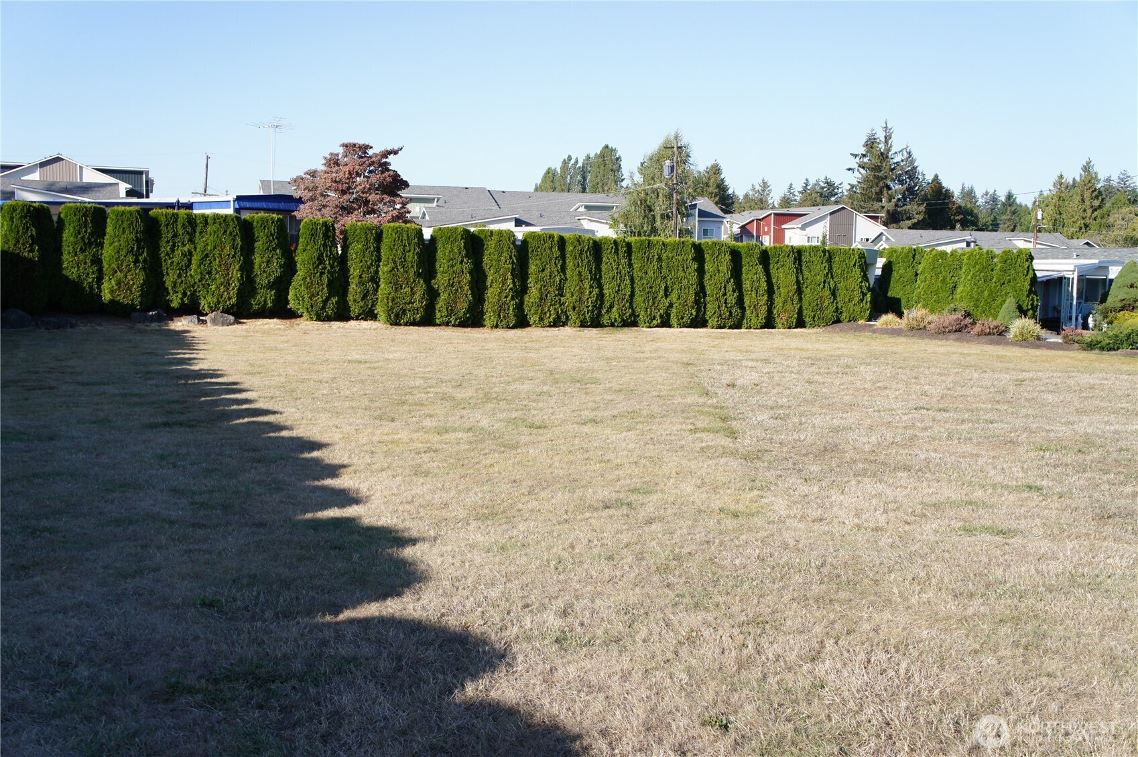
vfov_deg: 34.2
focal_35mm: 39
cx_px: 569
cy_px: 378
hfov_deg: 49.6
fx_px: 1232
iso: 200
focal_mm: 26
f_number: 6.3
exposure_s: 1/320
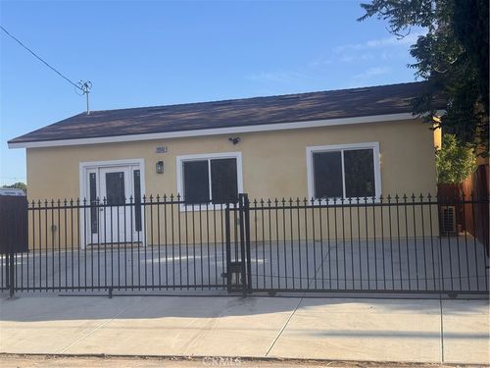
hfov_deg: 39.7
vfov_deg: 30.3
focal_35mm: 48
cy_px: 184
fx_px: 679
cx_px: 245
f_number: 1.78
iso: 64
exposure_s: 1/2331
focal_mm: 6.76
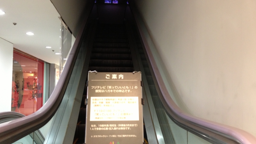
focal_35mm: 37
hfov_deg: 54.0
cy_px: 77
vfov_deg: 32.0
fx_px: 251
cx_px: 126
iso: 200
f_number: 2.4
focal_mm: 4.13
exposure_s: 1/20
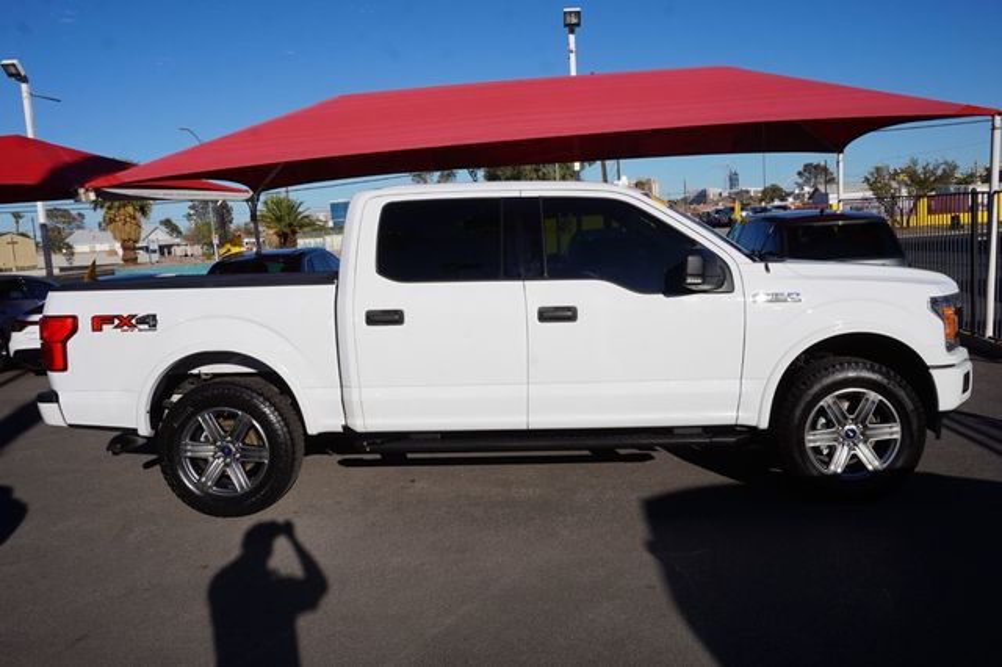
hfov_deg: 64.6
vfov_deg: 45.6
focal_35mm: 28
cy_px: 334
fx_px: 793
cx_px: 501
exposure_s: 1/200
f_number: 14
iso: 100
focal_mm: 19
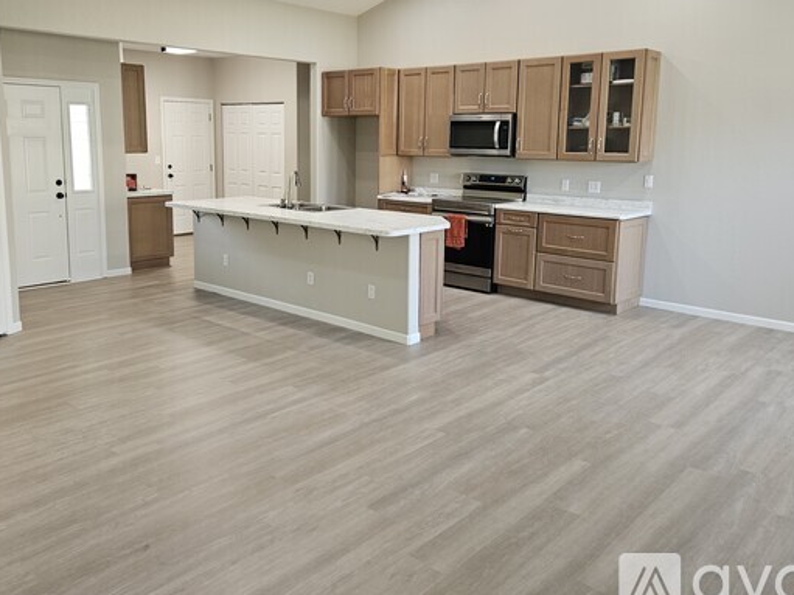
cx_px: 352
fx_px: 688
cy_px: 227
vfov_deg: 46.4
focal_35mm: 30
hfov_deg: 59.8
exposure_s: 1/120
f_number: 1.8
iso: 160
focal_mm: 5.4
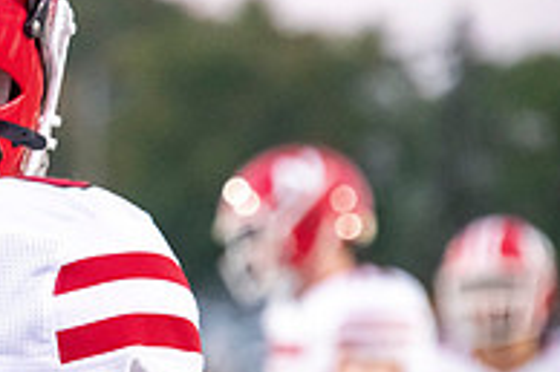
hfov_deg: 3.0
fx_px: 10708
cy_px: 238
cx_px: -268
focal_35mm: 689
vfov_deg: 2.0
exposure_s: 1/500
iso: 10000
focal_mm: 230
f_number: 7.1
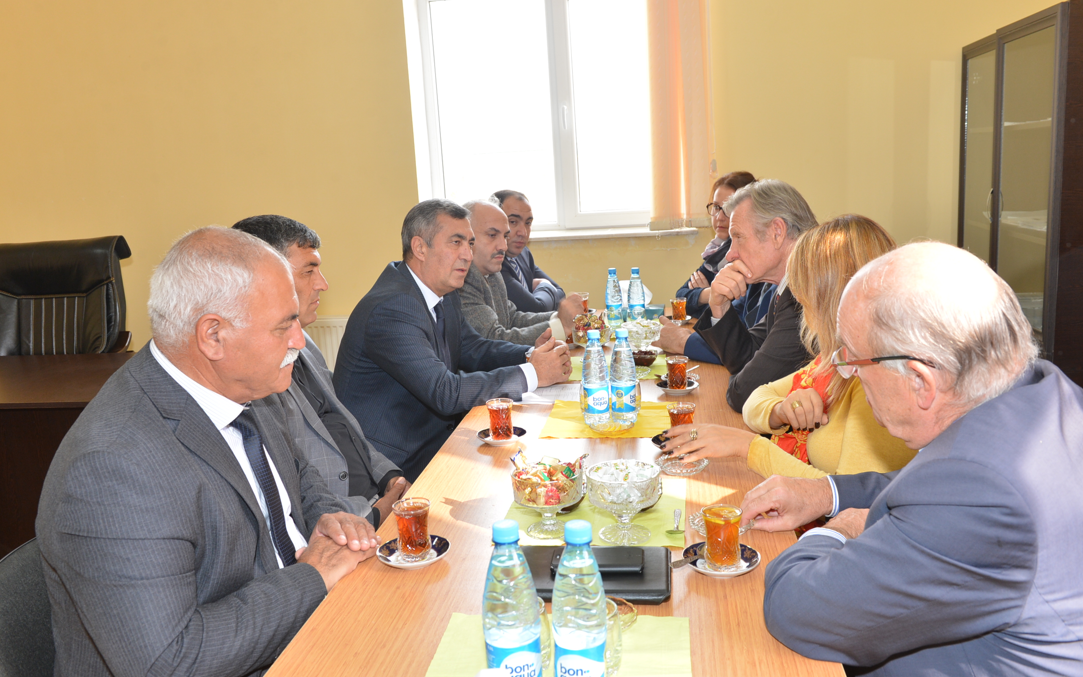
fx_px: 944
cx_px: 547
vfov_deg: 39.4
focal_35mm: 32
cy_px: 330
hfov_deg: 59.7
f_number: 7.1
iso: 800
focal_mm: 31
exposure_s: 1/60
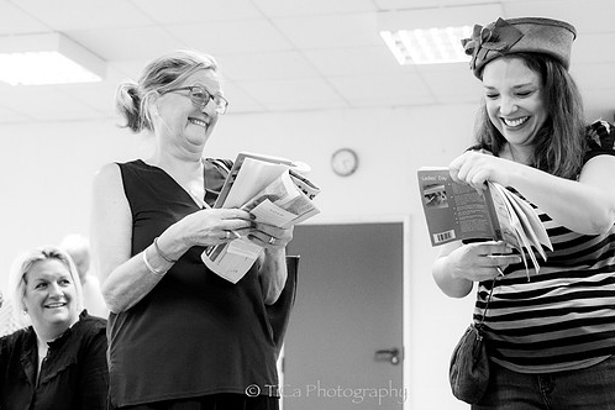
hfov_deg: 30.9
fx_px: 1110
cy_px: 170
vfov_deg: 20.9
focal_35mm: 65
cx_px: 332
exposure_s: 1/125
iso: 1600
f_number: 2.8
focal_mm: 31.5
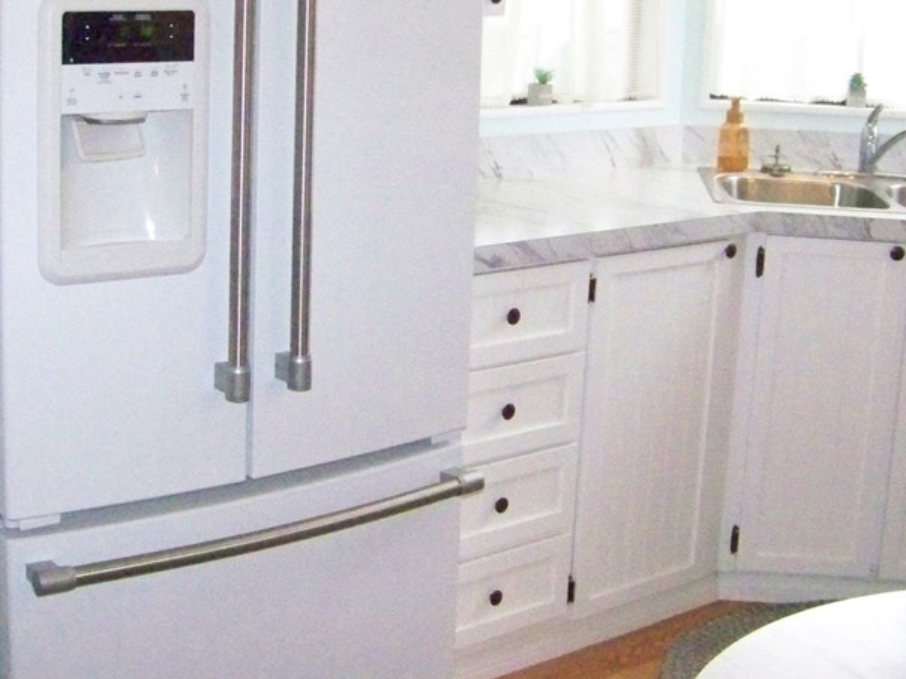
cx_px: 336
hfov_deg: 31.5
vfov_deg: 23.9
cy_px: 214
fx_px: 1597
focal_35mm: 61
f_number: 2.8
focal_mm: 5.85
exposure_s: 1/500
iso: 1600
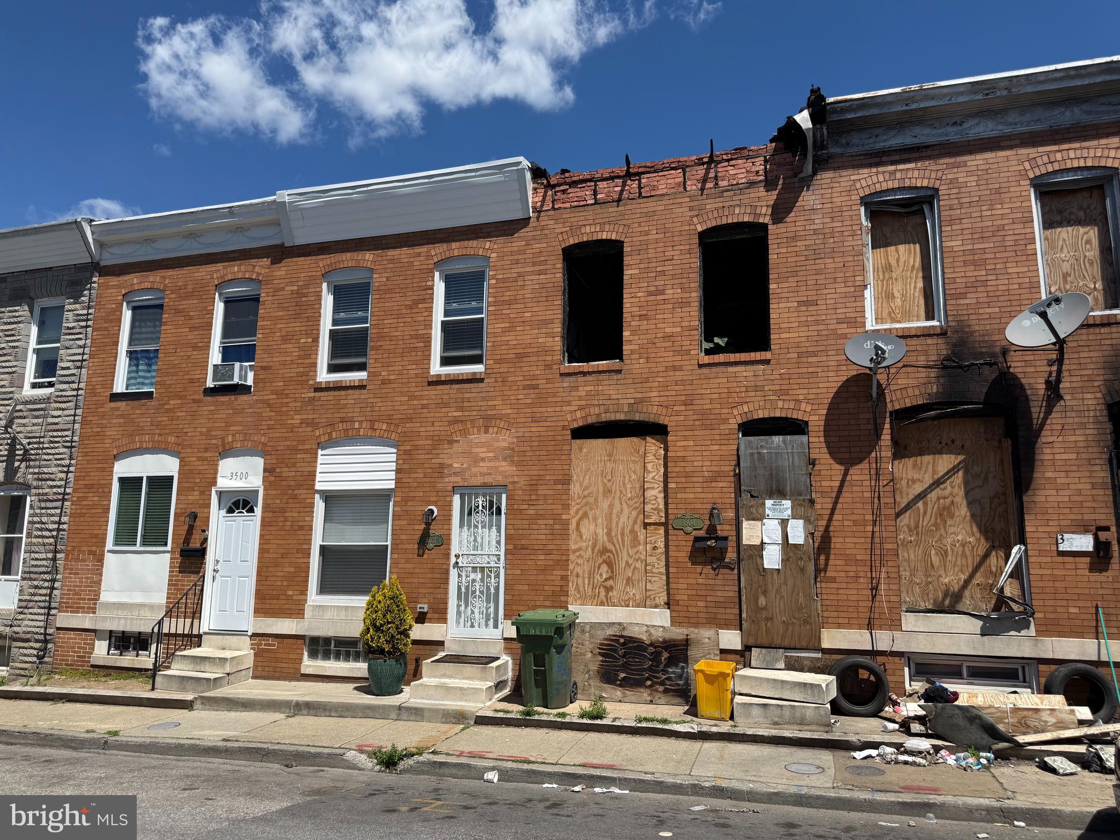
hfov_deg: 71.6
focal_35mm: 24
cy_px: 420
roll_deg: -0.4
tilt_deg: +9.7
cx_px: 560
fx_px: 777
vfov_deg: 56.8
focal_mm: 6.76
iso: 80
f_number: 1.78
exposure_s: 1/5714
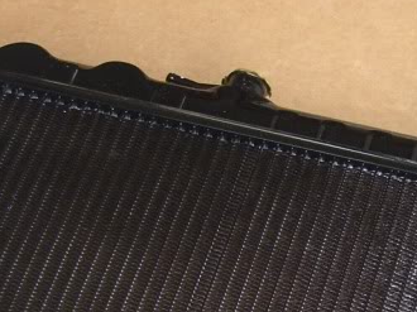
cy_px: 413
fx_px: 1420
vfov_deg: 12.1
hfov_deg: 16.7
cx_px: 240
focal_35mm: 118
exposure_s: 1/60
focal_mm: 7.9
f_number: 2.8
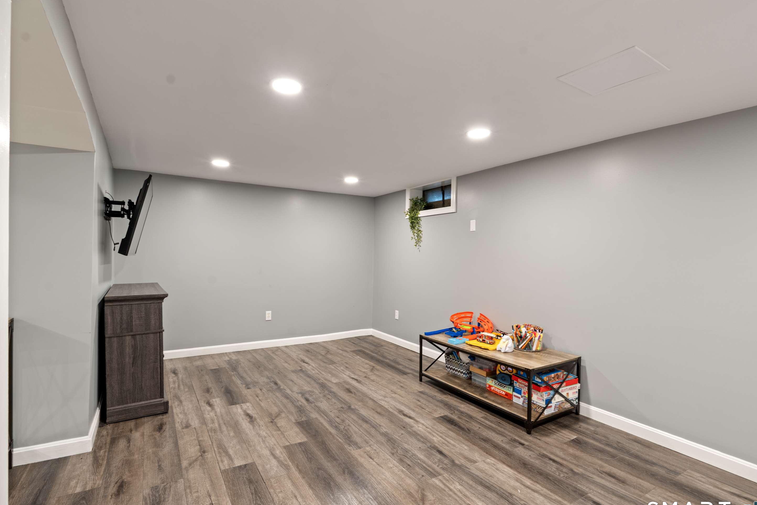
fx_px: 369
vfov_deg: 68.8
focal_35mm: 18
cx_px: 365
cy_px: 255
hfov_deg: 91.5
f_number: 8
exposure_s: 1/1.25
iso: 400
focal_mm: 16.5
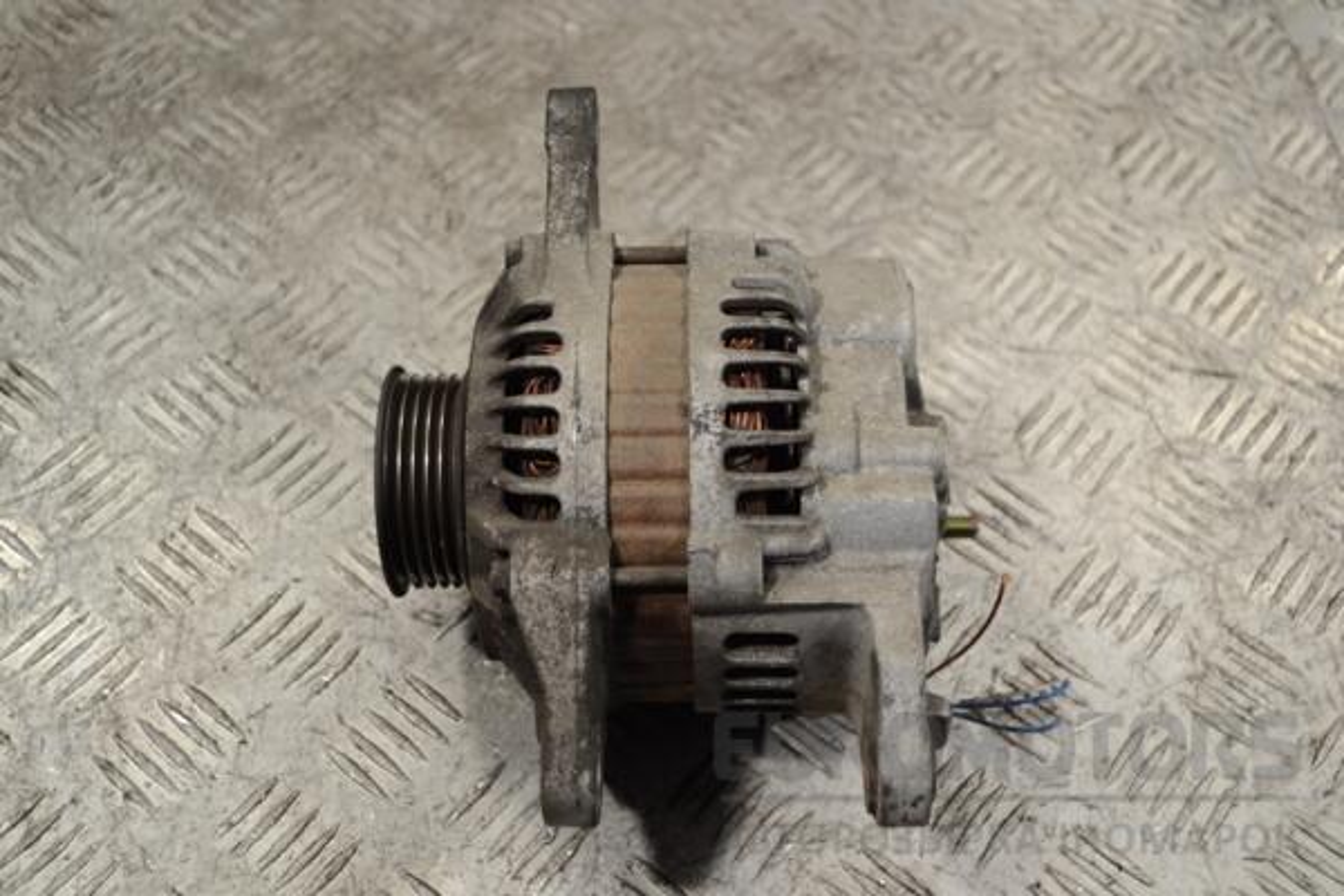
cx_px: 672
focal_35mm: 45
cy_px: 448
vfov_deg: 29.9
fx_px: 1680
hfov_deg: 43.6
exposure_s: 1/30
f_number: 4.5
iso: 125
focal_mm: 30
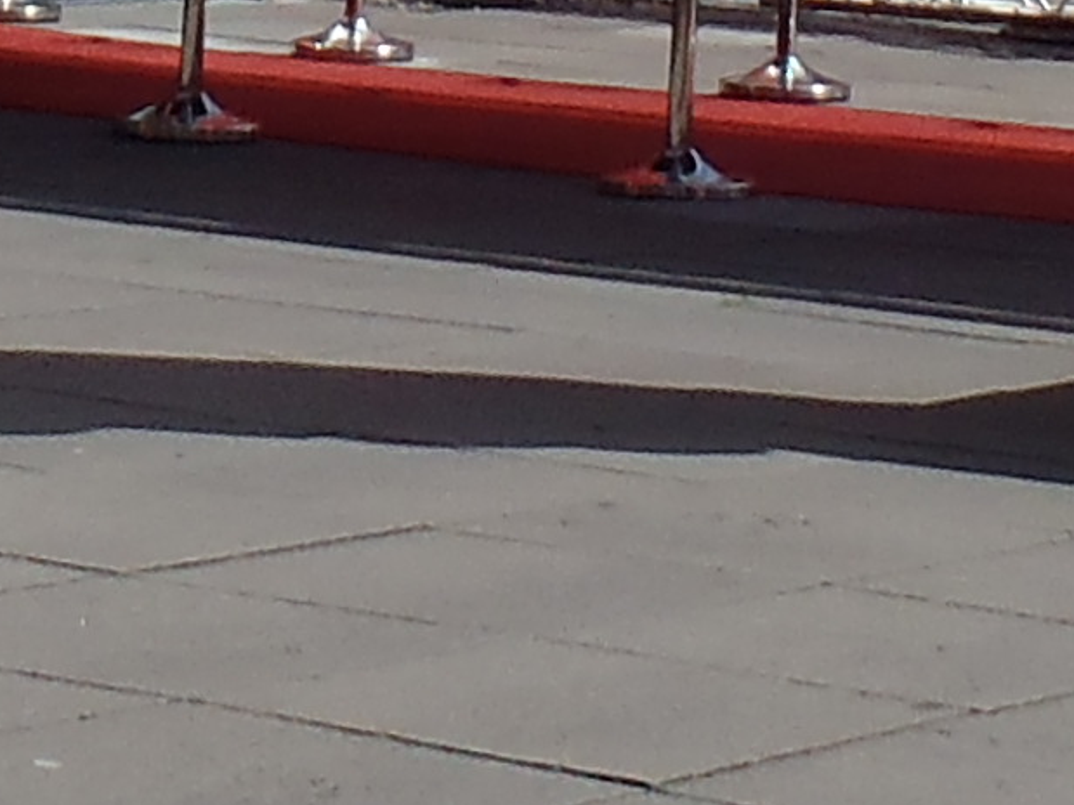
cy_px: -1863
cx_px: 543
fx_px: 6018
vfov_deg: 6.7
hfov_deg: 10.2
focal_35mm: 194
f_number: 3.9
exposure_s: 1/1000
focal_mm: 5
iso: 80
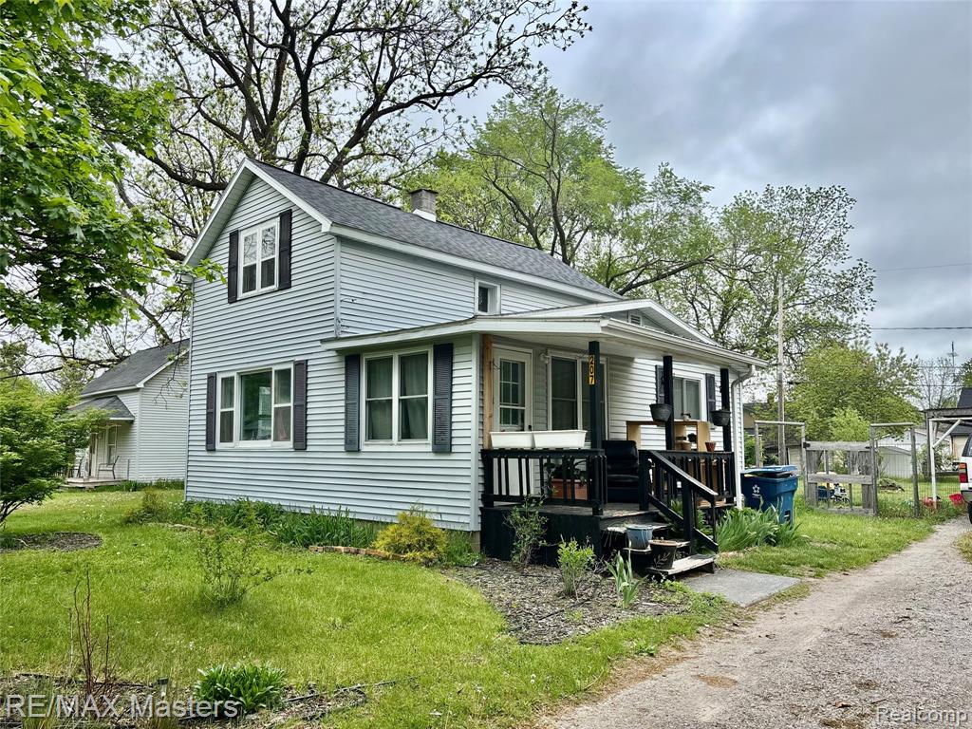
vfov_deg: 53.1
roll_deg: +0.0
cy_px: 364
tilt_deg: +5.7
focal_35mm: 26
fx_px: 730
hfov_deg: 67.3
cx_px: 486
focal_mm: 5.96
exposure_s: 1/1616
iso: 50
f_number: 1.6
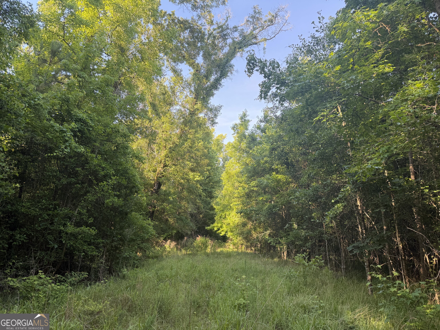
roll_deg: -2.4
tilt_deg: +14.7
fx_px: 305
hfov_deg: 71.6
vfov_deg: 56.8
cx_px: 220
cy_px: 165
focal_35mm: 24
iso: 80
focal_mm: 6.76
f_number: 1.78
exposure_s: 1/217
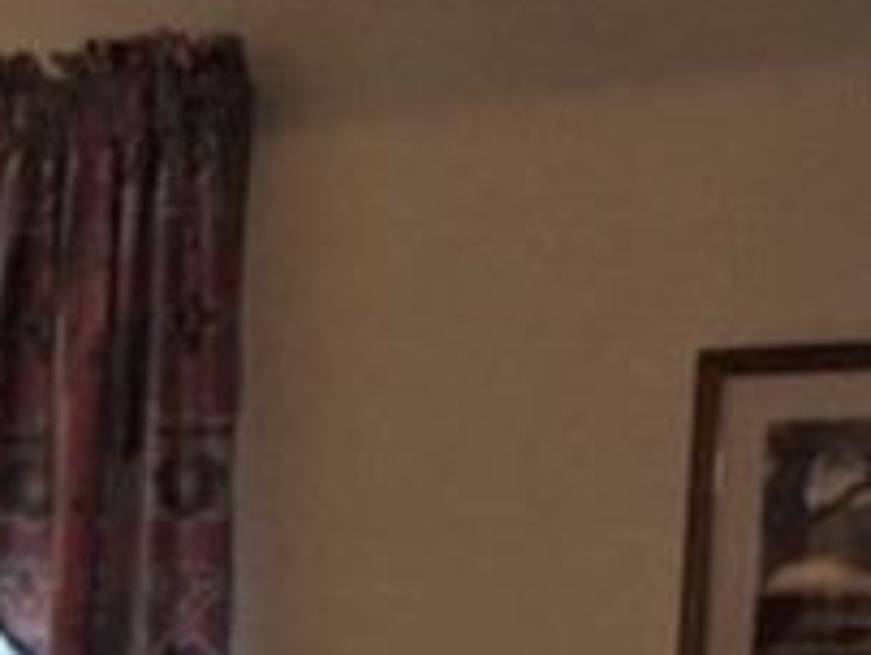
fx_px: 2166
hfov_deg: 20.4
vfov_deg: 16.2
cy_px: 870
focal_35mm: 86
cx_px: -319
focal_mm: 4.15
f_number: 2.2
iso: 200
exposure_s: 1/30
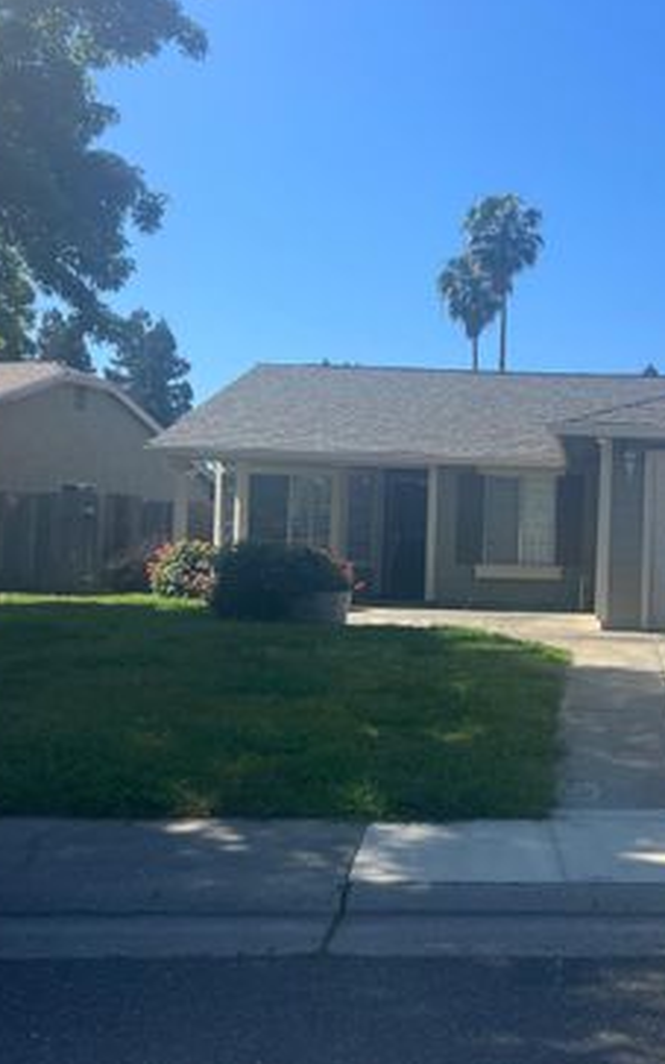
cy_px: 532
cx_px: 595
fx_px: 1101
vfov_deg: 51.5
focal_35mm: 38
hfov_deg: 32.0
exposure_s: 1/3460
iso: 50
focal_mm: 5.7
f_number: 1.5
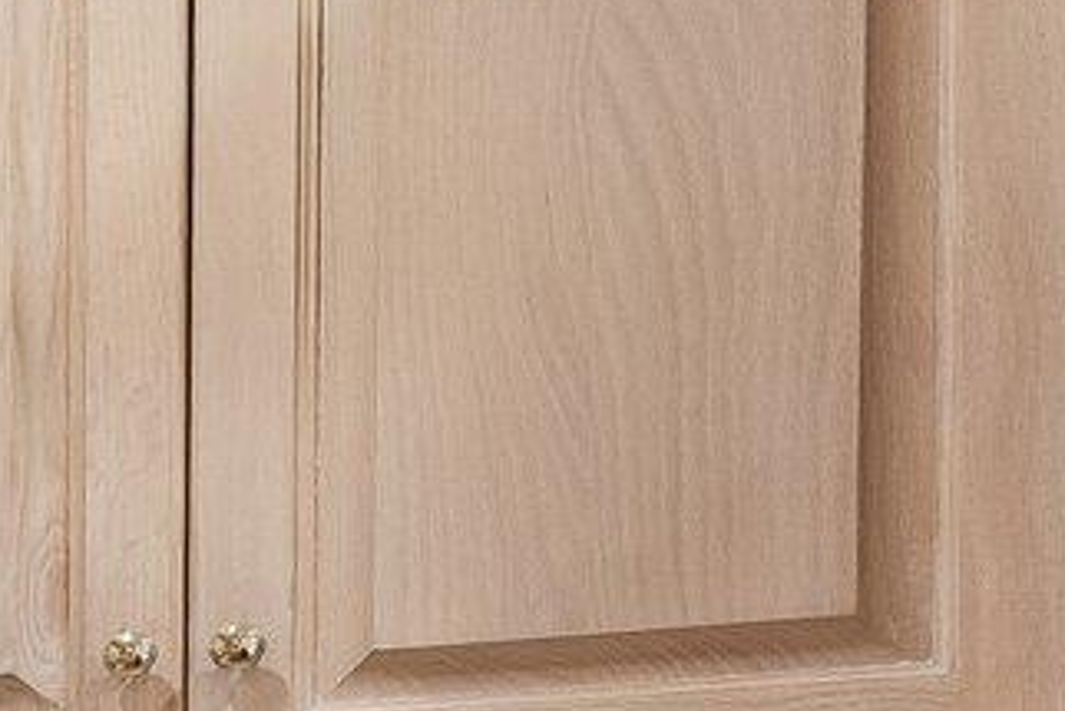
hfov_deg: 13.1
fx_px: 2634
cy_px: 1205
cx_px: -1783
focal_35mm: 89
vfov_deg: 14.0
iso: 500
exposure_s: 1/10
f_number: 6.3
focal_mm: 14
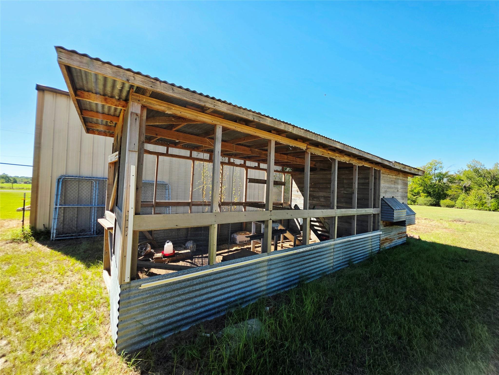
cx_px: 250
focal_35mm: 13
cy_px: 188
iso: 40
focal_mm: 2.2
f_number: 1.9
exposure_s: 1/1111
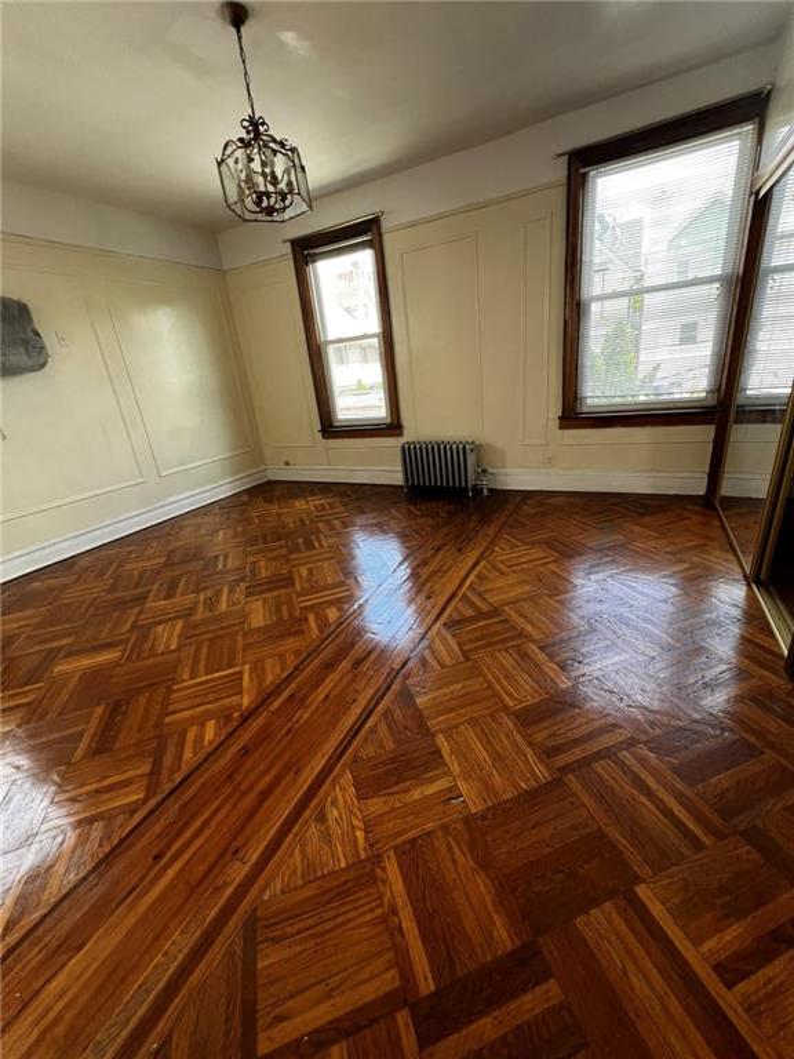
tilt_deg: -23.6
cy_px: 530
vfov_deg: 106.2
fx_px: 398
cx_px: 397
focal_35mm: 13
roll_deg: +6.9
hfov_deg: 89.9
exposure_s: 1/99
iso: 100
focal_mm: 1.57
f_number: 1.8
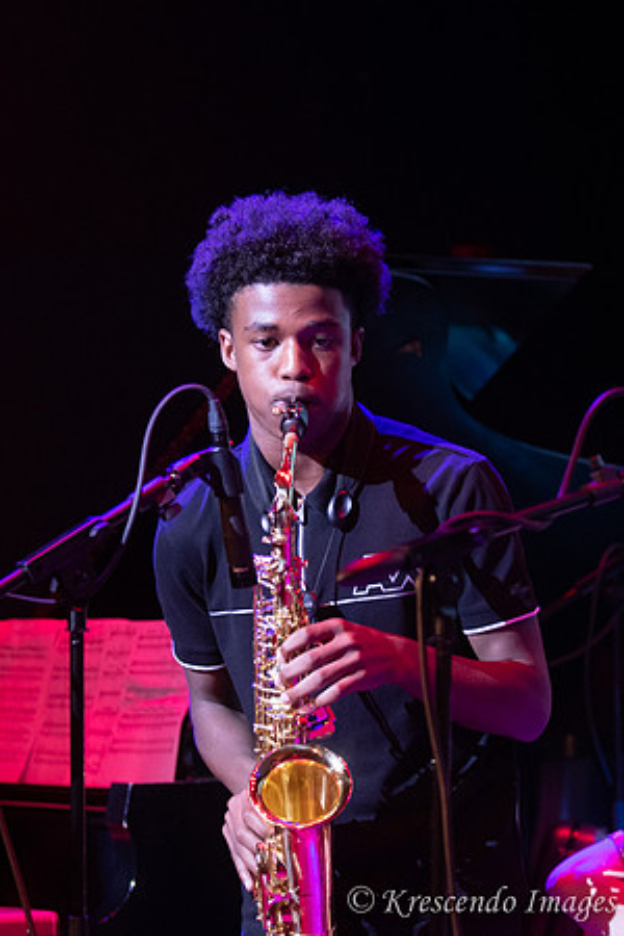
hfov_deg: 8.6
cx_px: 287
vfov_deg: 12.9
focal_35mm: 159
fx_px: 4141
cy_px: 463
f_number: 2.8
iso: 1600
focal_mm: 70
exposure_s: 1/50
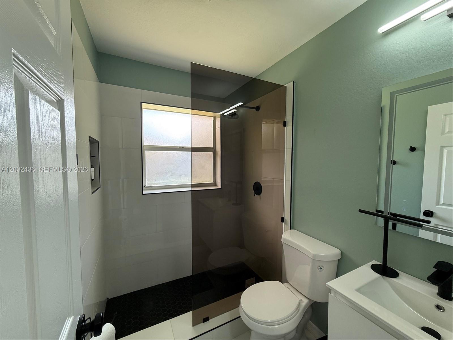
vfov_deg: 85.7
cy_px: 170
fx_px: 183
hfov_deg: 102.1
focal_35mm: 14
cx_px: 226
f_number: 2.2
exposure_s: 1/120
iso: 80
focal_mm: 2.22
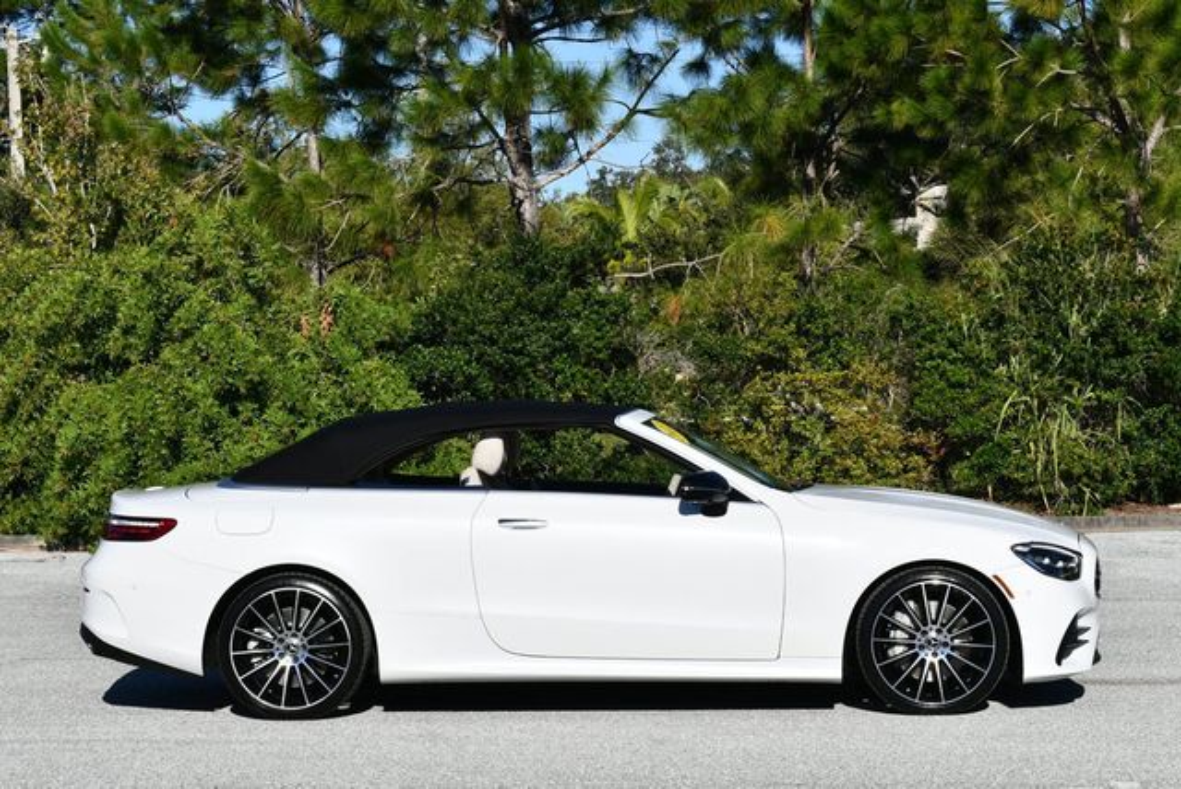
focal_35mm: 88
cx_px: 590
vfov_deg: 15.6
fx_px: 2889
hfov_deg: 23.1
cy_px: 394
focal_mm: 44
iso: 100
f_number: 9
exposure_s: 1/320
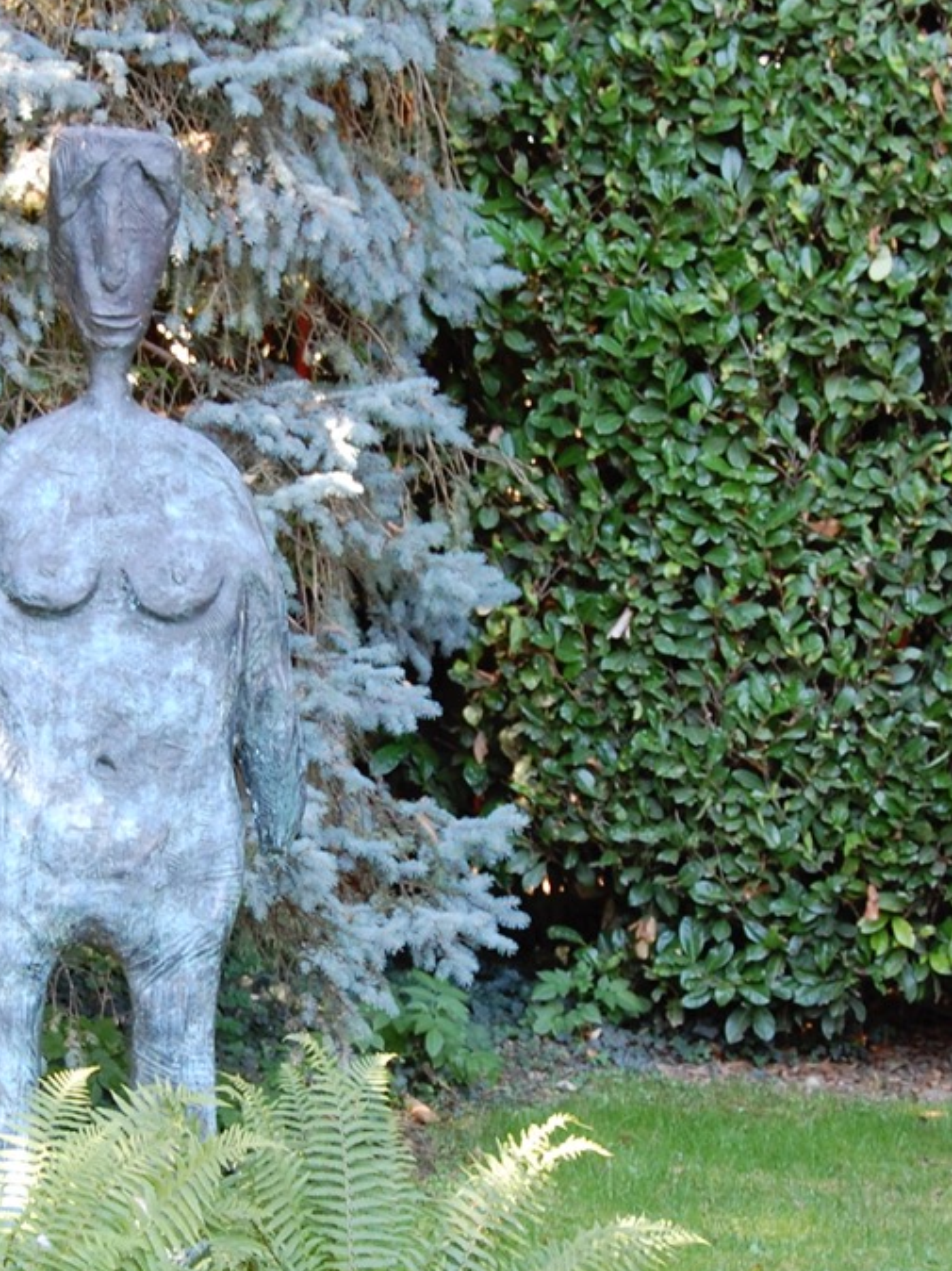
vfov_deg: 17.1
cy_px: 799
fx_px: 4220
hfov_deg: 12.8
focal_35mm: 115
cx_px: 172
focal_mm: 42
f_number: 5.3
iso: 400
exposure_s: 1/50
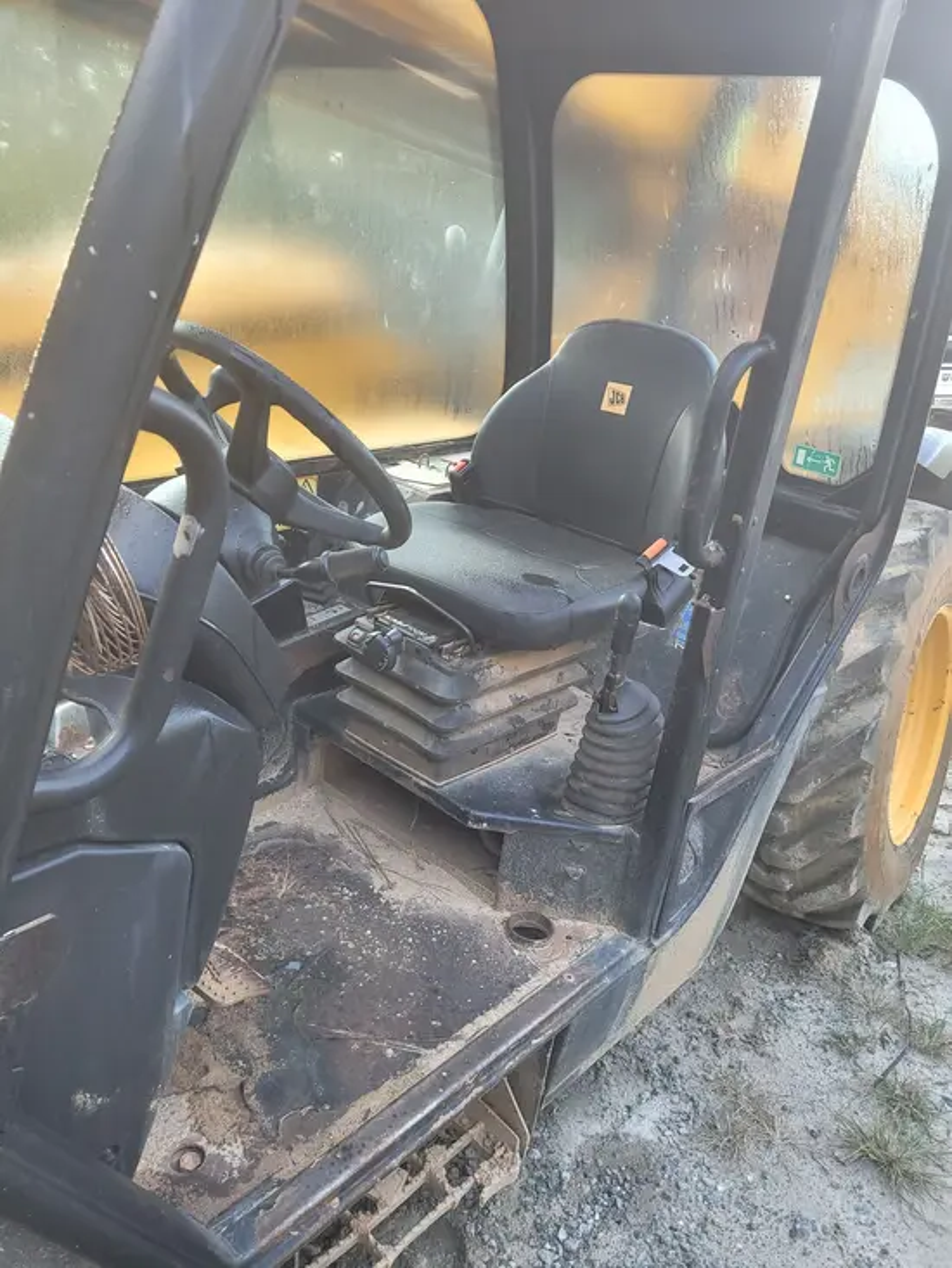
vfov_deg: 67.3
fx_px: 953
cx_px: 476
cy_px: 634
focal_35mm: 26
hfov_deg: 53.1
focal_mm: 5.4
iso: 100
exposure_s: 1/120
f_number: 1.8
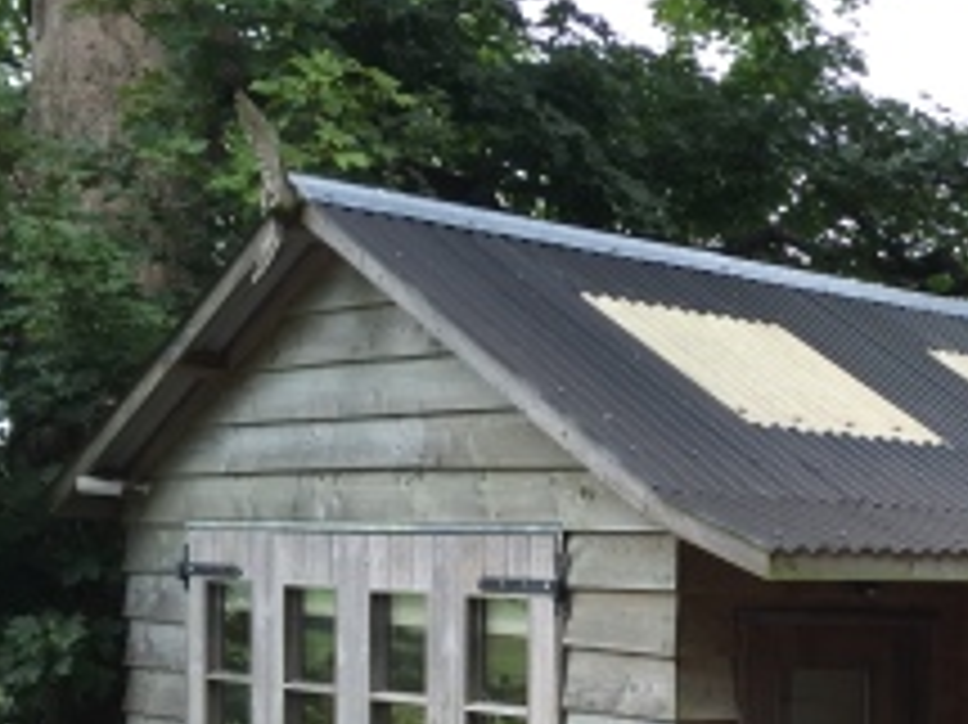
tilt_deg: -4.4
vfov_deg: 20.6
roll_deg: -2.7
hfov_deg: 25.6
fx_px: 1928
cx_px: 1126
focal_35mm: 69
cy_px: 733
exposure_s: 1/264
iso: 32
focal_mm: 4.15
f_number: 2.2
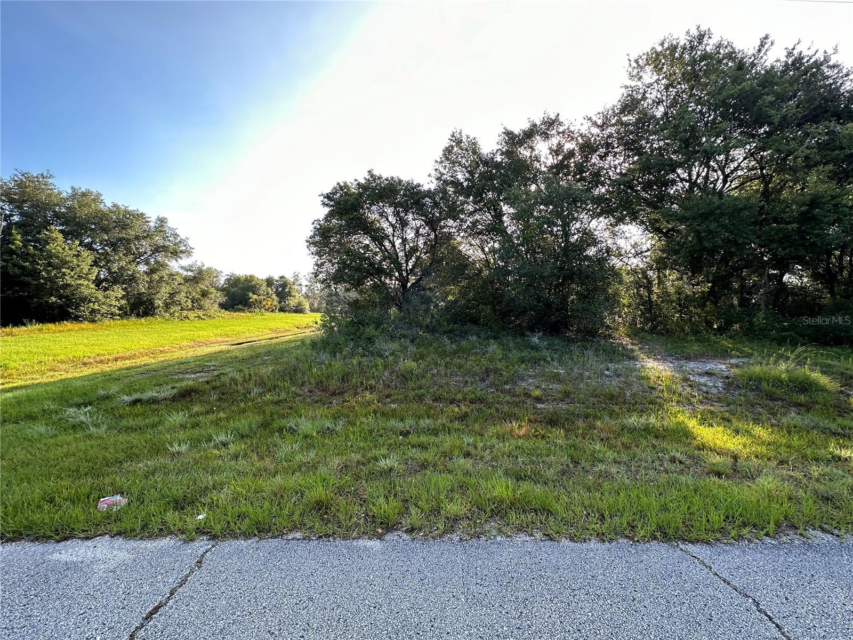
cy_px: 320
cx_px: 426
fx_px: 345
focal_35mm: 14
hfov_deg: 102.1
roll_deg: +0.0
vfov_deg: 85.7
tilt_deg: -2.1
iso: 40
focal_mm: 2.22
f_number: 2.2
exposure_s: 1/180
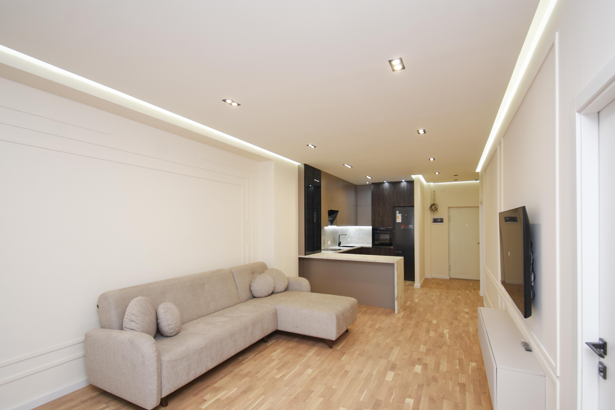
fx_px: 273
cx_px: 305
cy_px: 218
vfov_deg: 73.7
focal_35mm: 16
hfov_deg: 96.7
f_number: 4.5
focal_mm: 10
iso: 100
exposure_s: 1/40
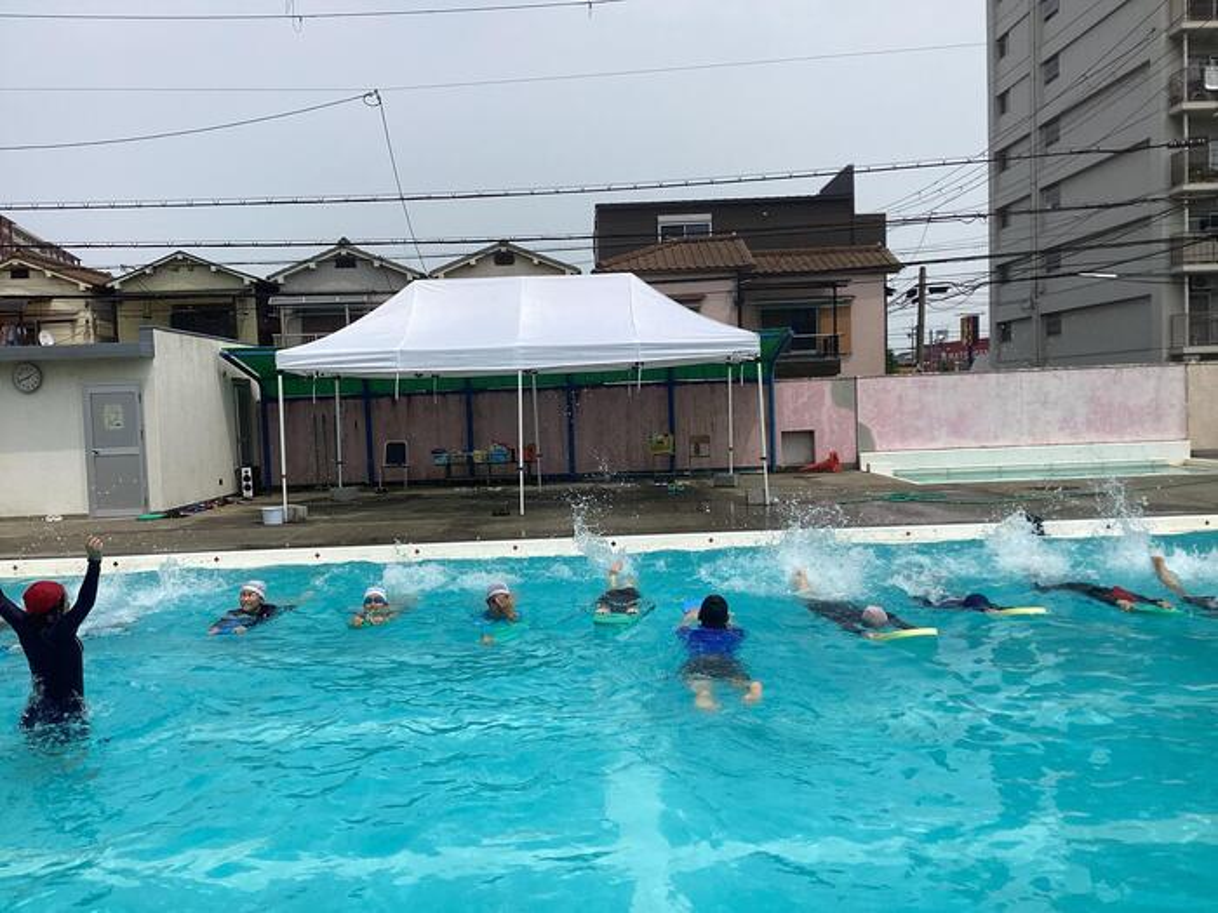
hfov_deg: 58.4
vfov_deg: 45.4
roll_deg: +1.9
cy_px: 456
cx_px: 609
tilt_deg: -3.2
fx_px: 1091
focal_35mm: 31
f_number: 2.4
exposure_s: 1/2632
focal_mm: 3.3
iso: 25
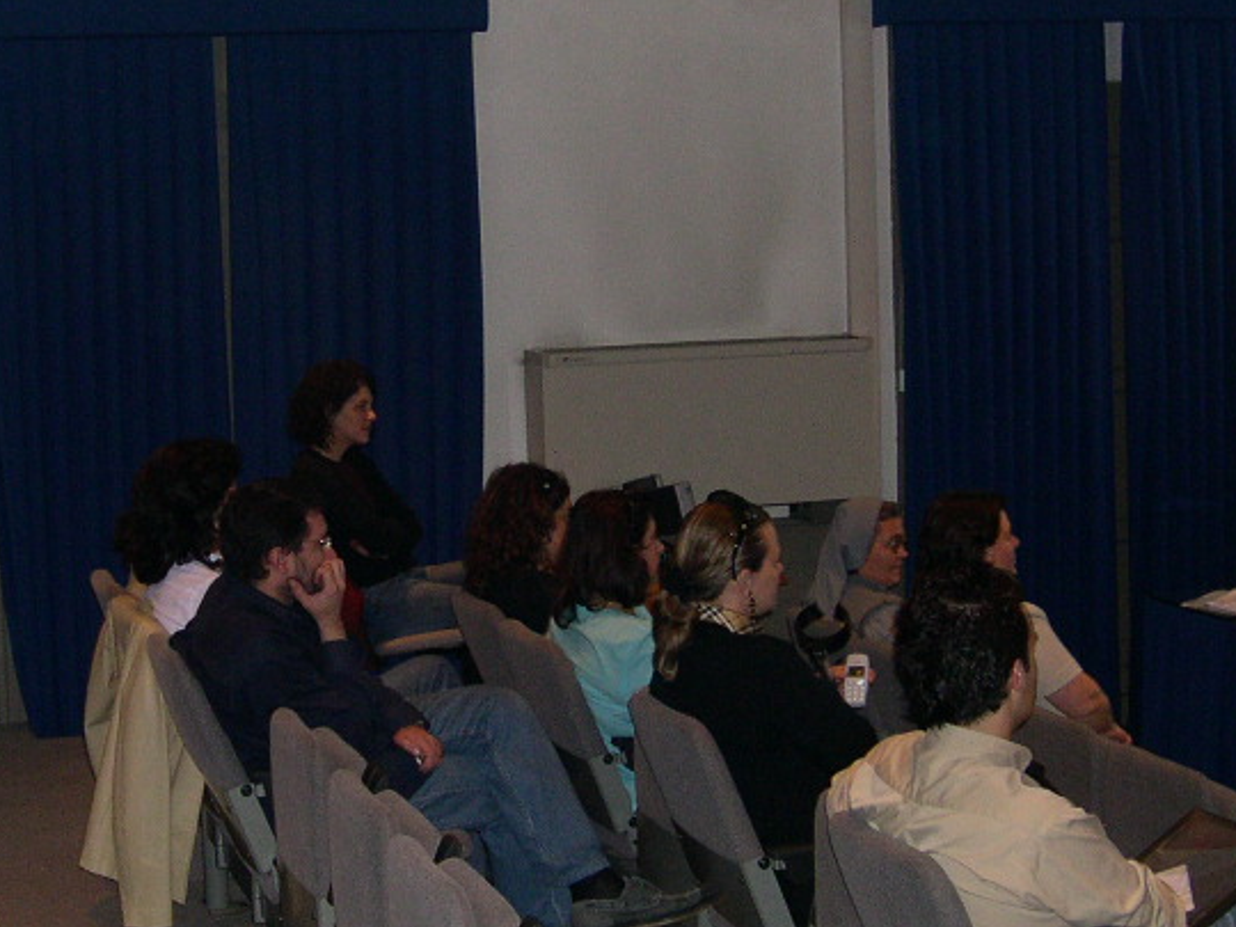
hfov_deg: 26.9
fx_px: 2571
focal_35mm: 72
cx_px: 426
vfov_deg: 20.4
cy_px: 323
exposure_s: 1/60
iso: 265
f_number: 2.8
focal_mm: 8
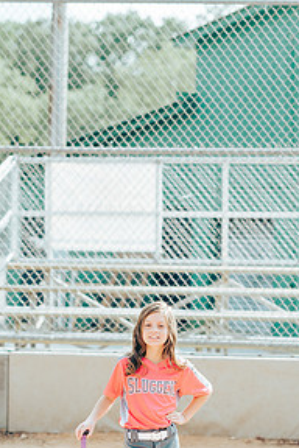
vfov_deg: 15.4
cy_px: 297
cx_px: 129
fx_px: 1657
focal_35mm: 133
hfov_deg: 10.3
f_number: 2.8
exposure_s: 1/1250
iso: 160
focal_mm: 85
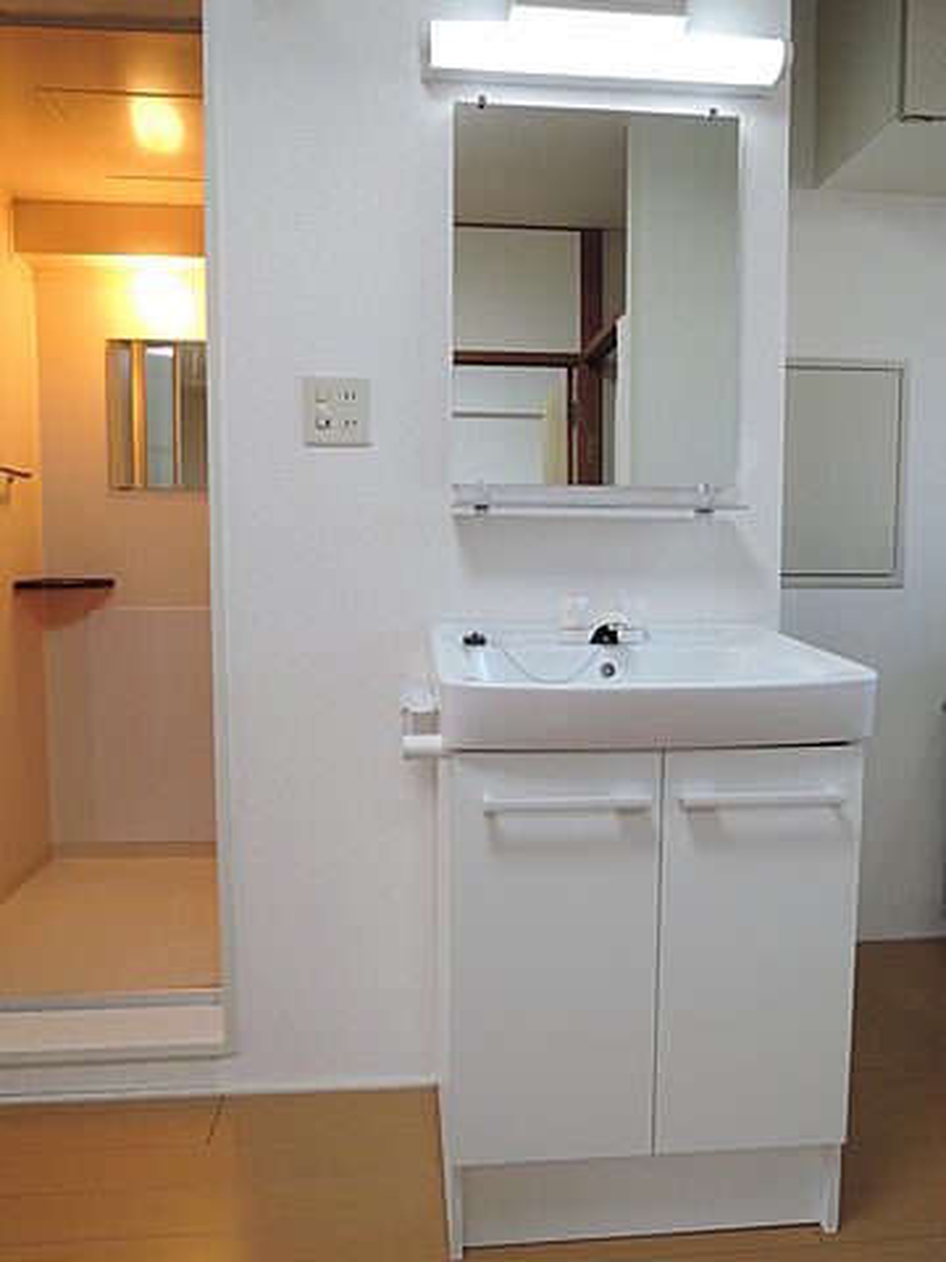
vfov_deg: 71.6
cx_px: 473
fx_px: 875
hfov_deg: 56.8
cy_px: 631
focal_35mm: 24
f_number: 2.8
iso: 160
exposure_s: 1/30
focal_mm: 5.1
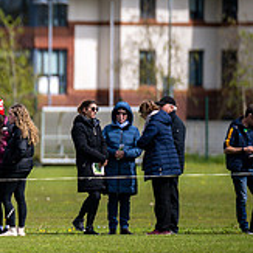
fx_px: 7508
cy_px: 178
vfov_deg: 1.9
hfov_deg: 1.9
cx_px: -196
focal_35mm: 908
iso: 280
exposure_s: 1/5000
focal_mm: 300
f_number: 2.8
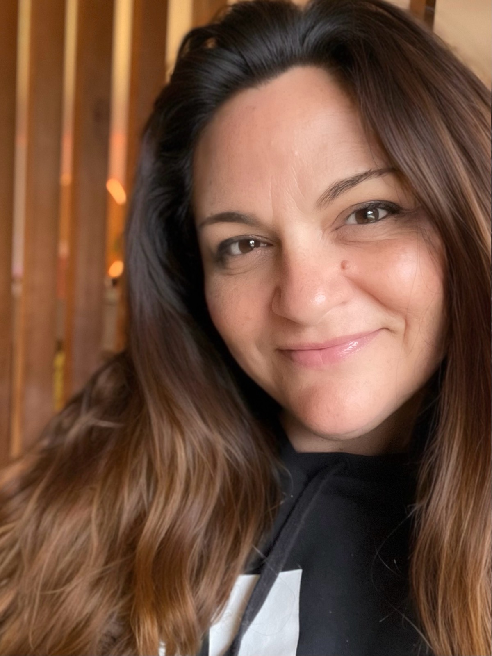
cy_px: 328
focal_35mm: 30
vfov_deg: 60.0
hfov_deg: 46.8
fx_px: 569
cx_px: 246
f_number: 2.2
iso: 400
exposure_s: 1/30
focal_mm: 2.71
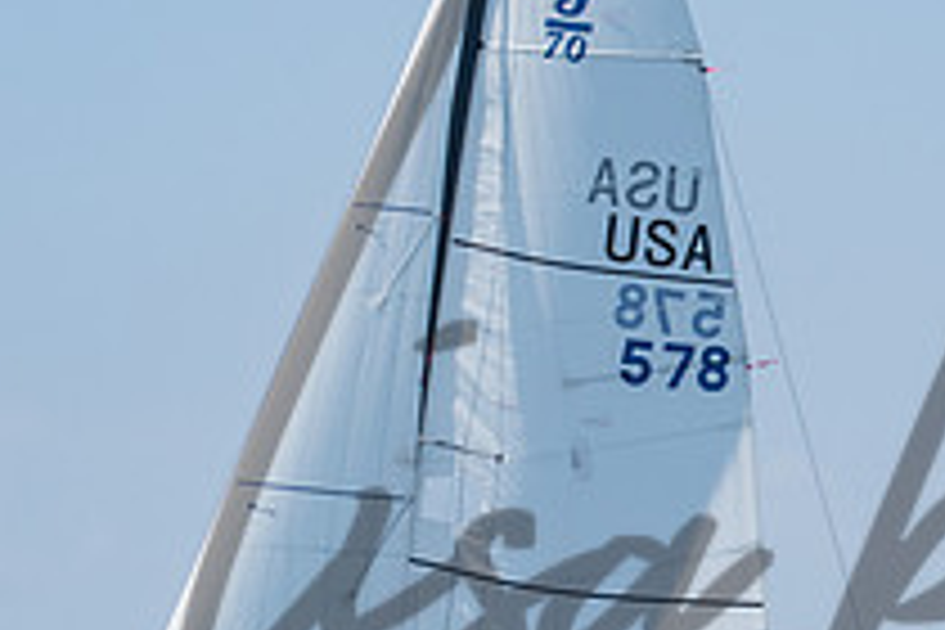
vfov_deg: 4.7
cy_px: 506
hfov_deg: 7.0
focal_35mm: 290
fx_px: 7612
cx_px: 1184
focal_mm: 70
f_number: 8
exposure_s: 1/1250
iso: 400
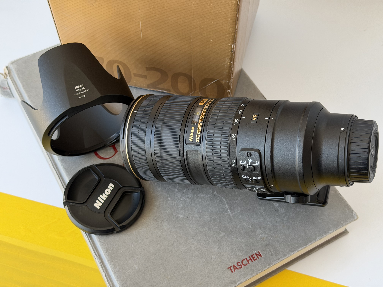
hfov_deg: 39.7
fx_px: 531
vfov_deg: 30.3
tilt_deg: -58.9
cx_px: 192
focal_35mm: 48
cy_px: 144
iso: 160
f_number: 1.78
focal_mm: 6.76
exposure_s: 1/60
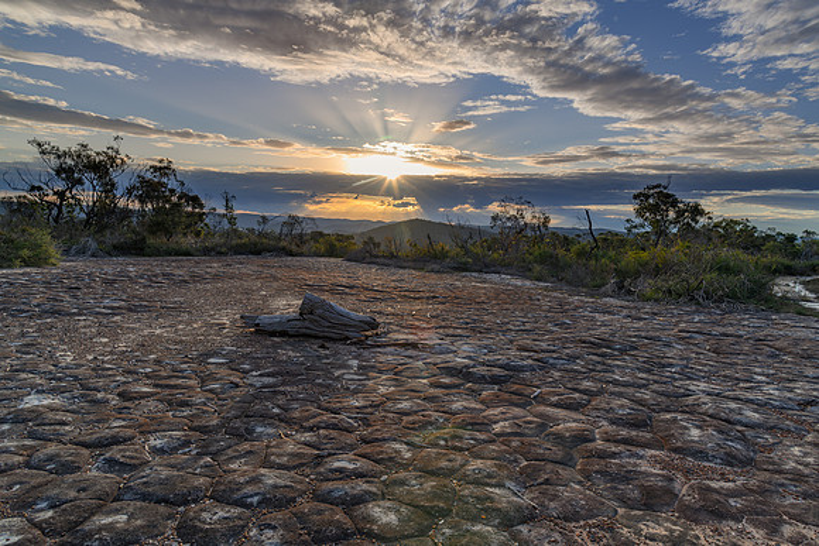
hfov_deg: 73.7
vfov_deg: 53.2
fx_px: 546
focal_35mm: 24
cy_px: 273
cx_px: 410
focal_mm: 24
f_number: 9
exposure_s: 1/13
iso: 50
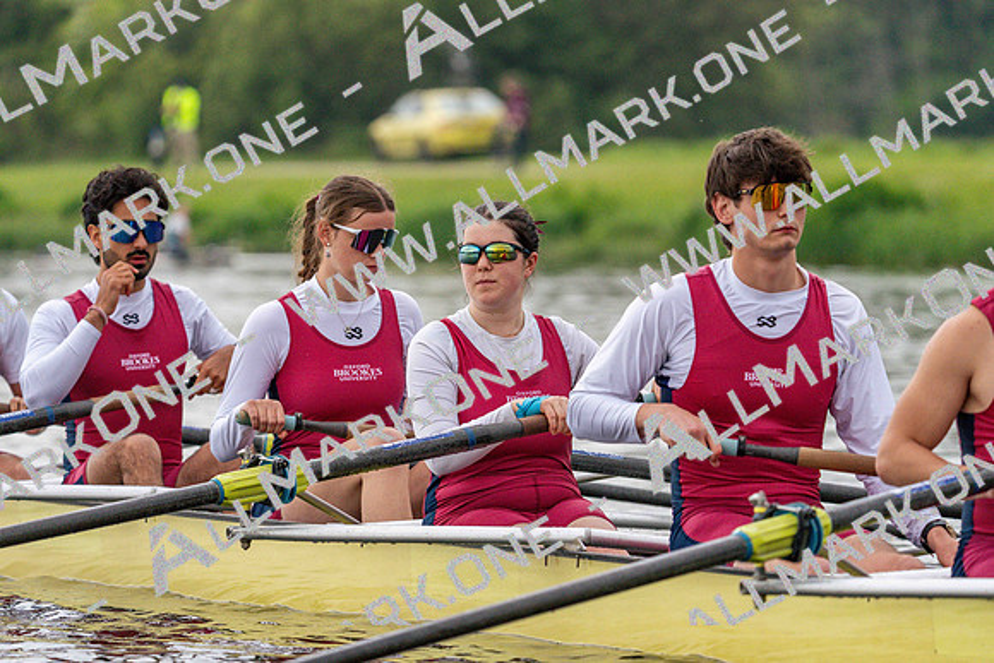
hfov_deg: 6.5
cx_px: 497
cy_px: 332
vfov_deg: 4.3
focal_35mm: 318
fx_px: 8782
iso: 2000
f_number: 6.3
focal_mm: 318
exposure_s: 1/1250
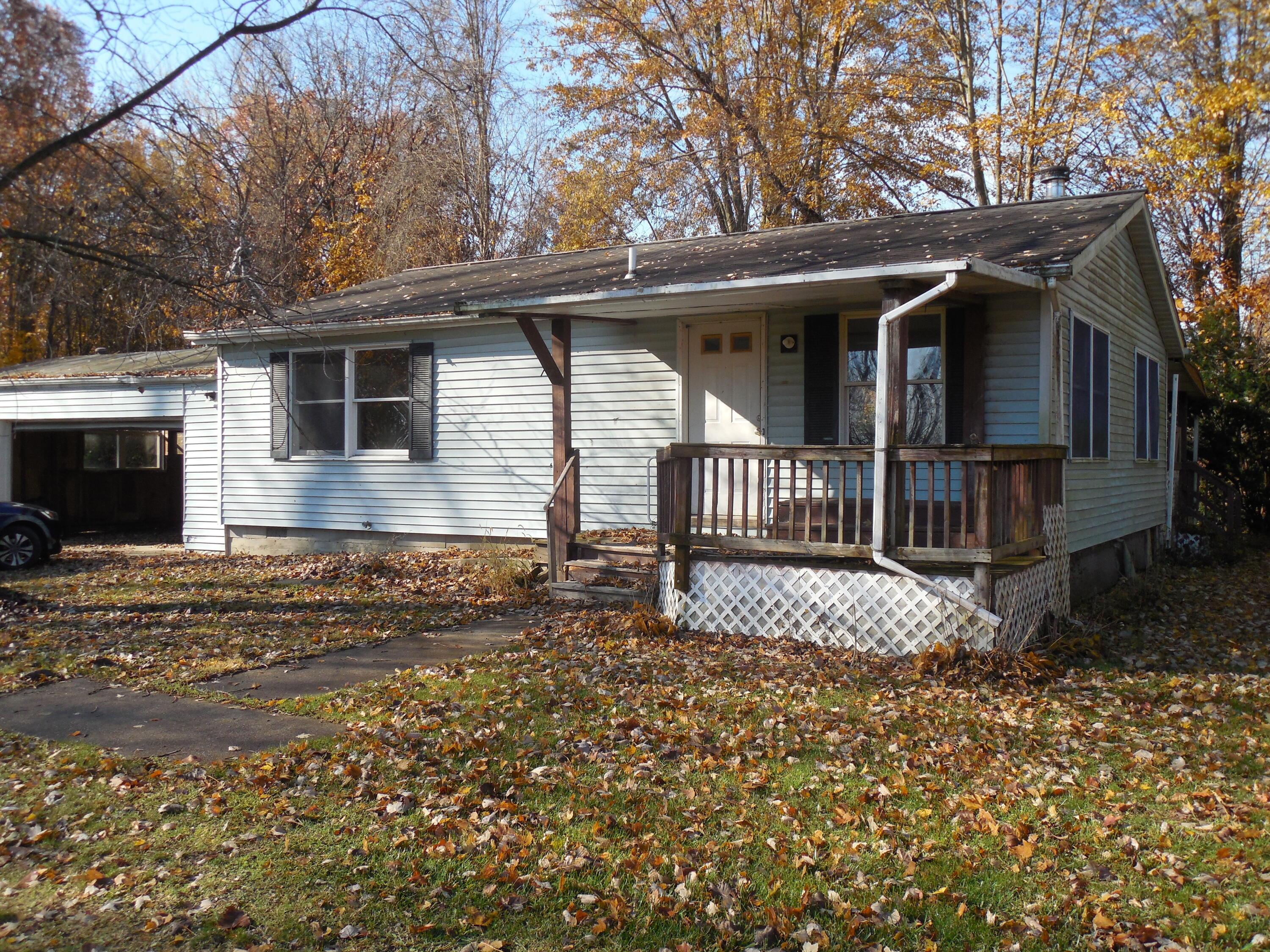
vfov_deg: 45.4
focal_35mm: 31
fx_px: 1137
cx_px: 635
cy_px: 476
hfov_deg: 58.4
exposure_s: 1/500
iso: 125
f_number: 3.6
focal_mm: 5.6
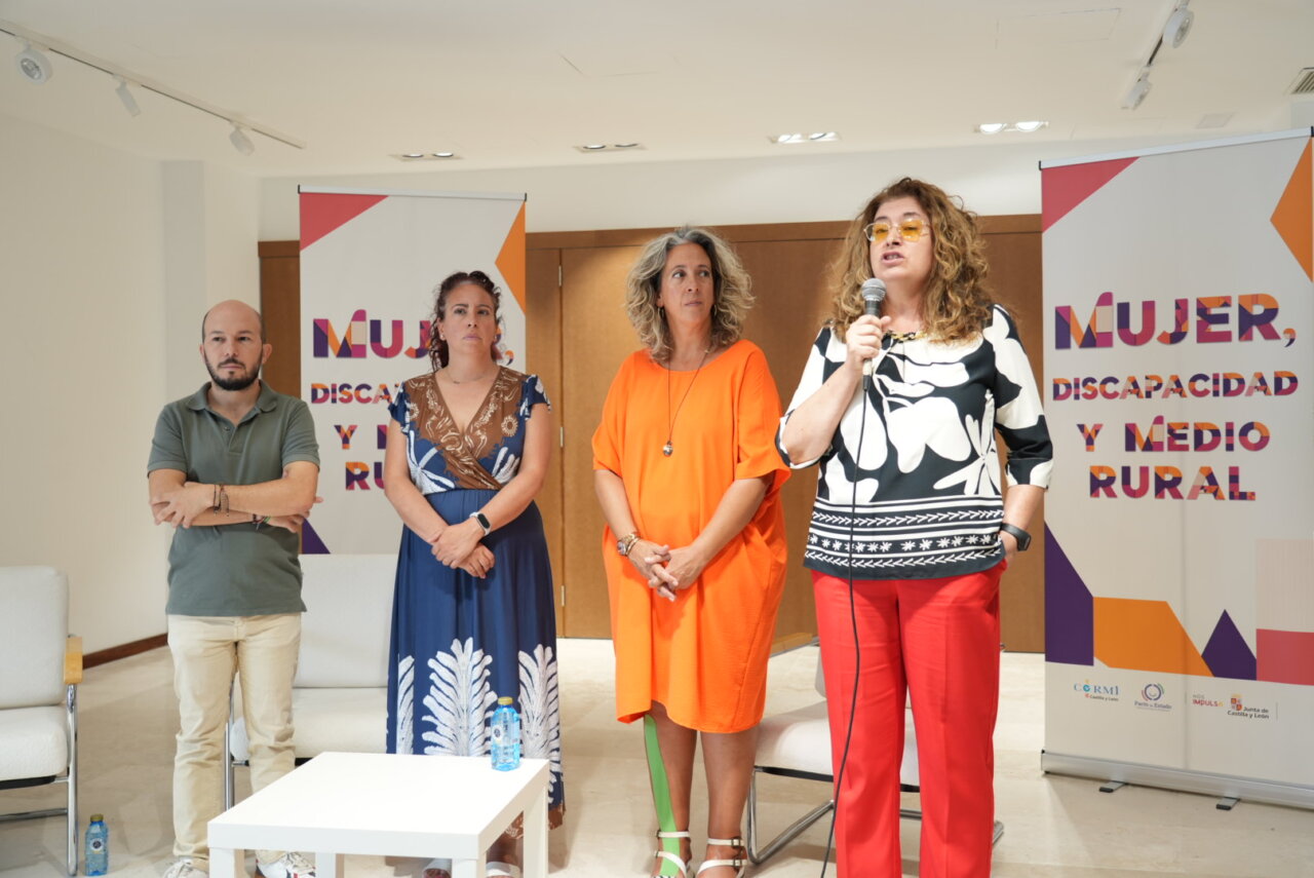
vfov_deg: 37.9
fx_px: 1278
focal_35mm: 35
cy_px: 439
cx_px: 657
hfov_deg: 54.4
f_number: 4
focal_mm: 35
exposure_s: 1/160
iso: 500
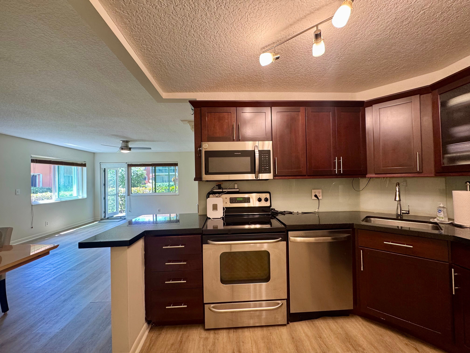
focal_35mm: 14
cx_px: 235
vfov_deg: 85.7
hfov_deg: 102.1
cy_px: 176
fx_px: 190
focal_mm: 2.22
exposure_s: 1/60
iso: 200
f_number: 2.2
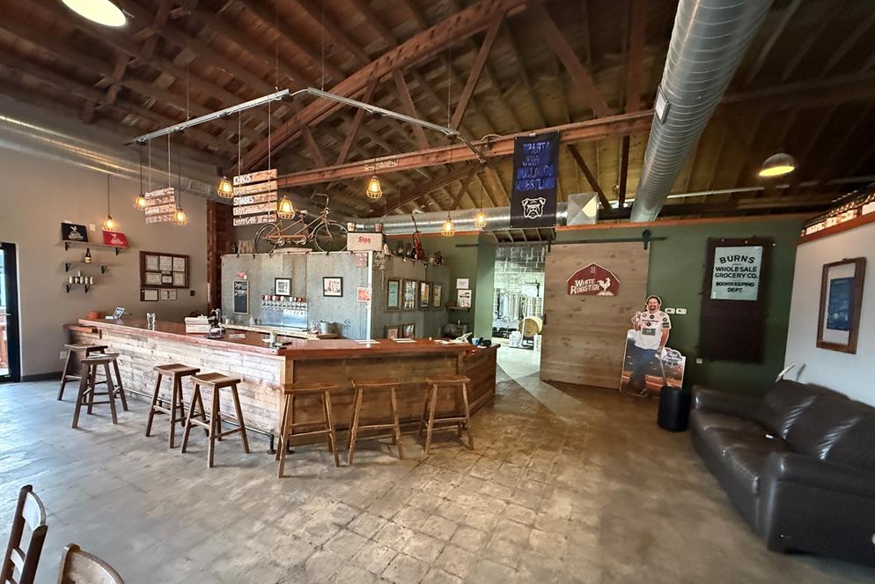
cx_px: 430
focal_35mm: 15
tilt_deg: -1.9
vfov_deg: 77.2
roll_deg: -2.2
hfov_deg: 100.4
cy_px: 319
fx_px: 365
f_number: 2.2
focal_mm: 2.22
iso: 1250
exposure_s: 1/60
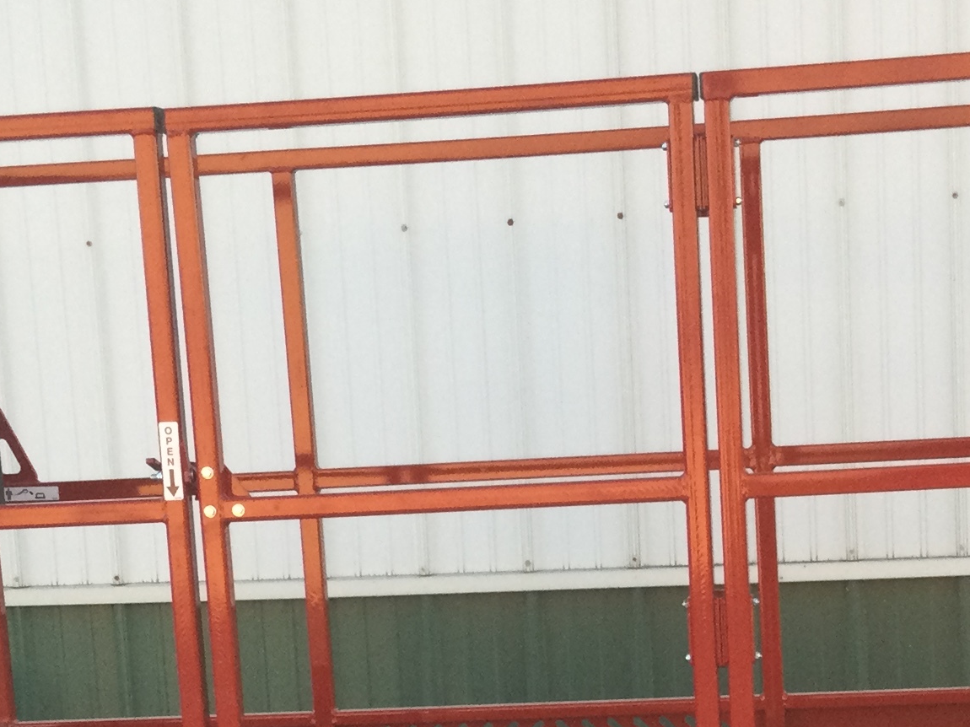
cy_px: 770
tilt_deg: -11.9
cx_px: 609
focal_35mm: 88
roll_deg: -0.2
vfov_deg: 16.3
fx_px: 2465
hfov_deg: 22.2
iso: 25
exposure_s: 1/30
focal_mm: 3.3
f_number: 2.4
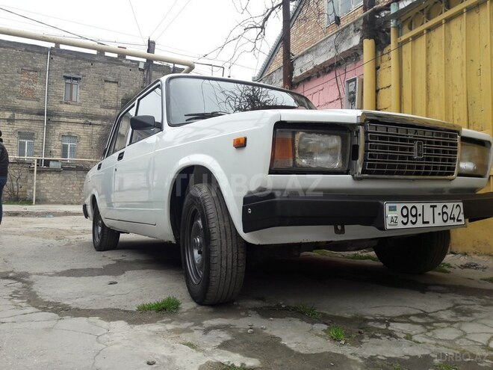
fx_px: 399
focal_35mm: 28
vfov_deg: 49.7
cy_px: 185
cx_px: 246
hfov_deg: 63.4
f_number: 1.9
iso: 40
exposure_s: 1/526
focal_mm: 3.7
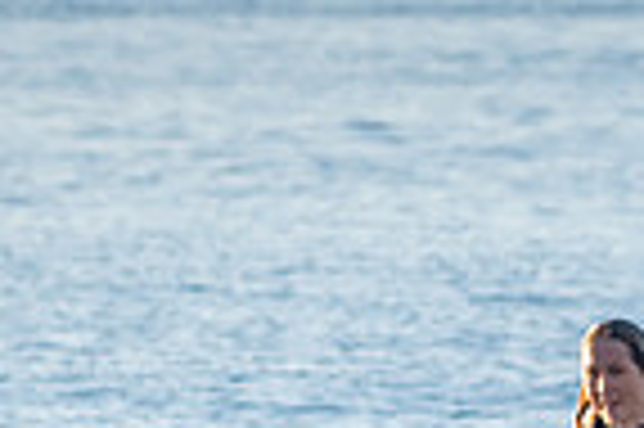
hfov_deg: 1.5
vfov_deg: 1.0
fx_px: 24837
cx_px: 653
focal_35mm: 1390
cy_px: 635
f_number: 5.6
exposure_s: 1/1250
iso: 450
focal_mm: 200
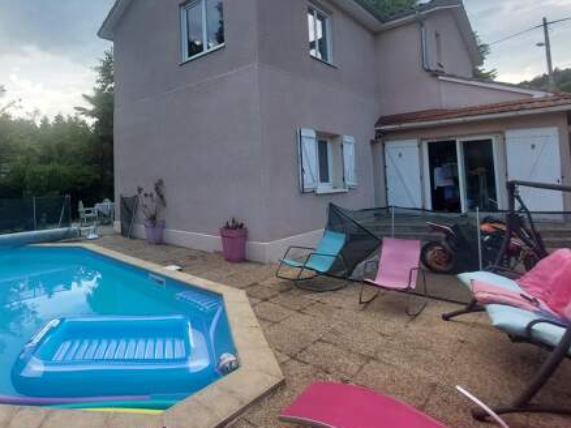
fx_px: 313
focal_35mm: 19
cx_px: 166
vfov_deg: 67.4
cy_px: 155
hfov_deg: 80.2
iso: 50
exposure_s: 1/341
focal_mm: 1.74
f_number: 2.2
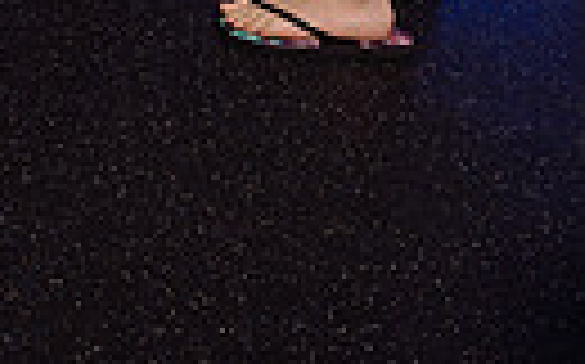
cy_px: -629
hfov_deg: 18.8
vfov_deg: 10.0
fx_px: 1689
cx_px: -86
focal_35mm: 106
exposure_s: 1/250
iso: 200
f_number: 7.1
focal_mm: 30
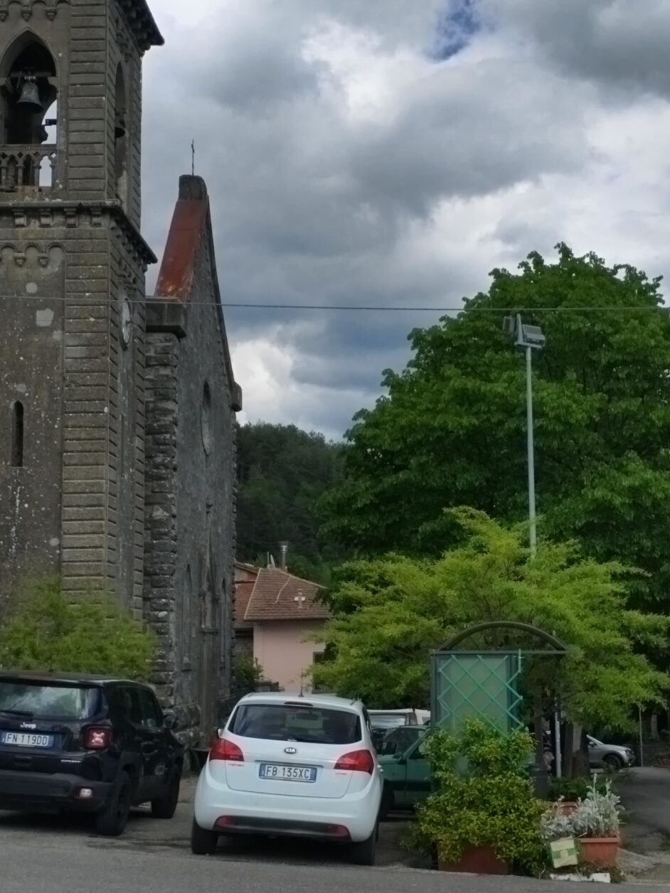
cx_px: 444
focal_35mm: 53
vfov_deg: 36.1
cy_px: 488
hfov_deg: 27.4
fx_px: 1368
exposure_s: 1/1171
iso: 100
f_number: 1.8
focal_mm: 4.75
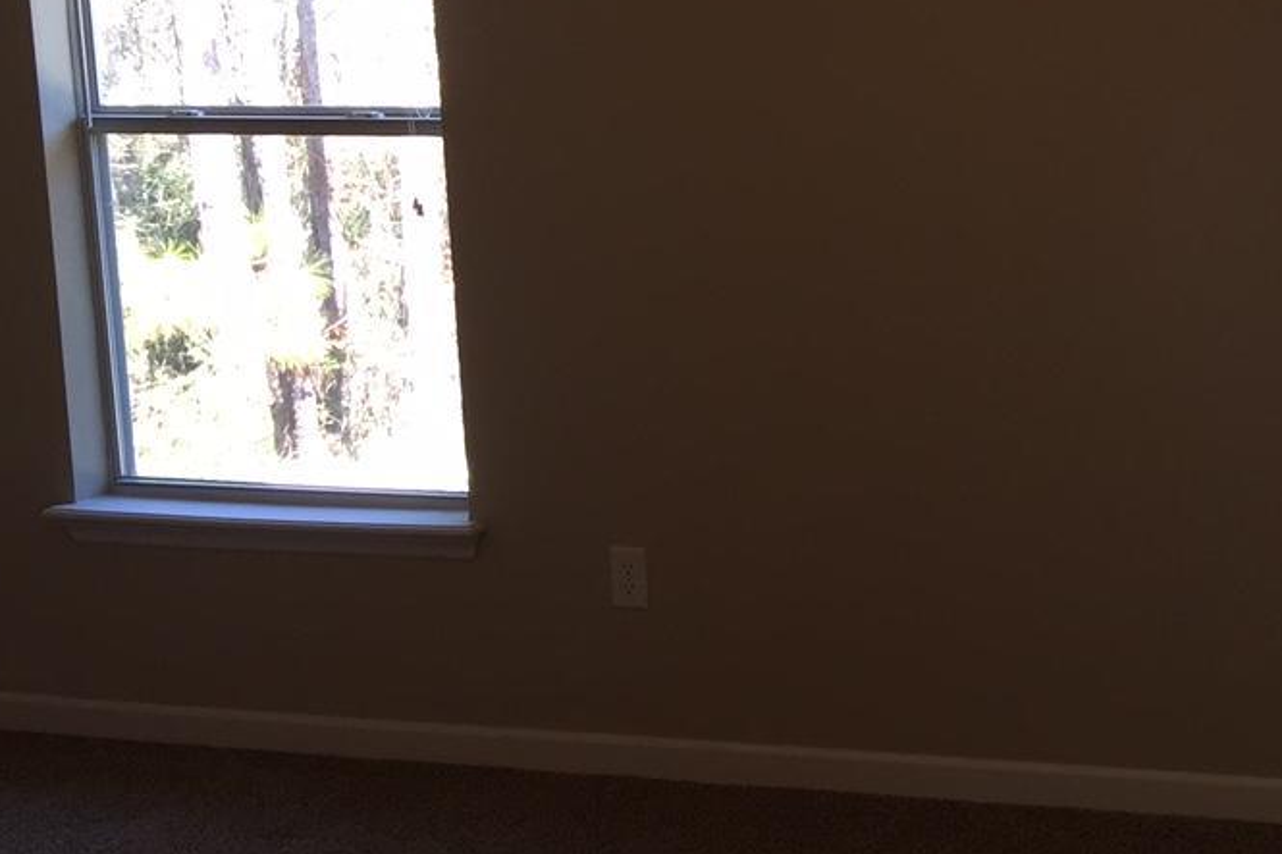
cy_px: 262
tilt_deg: -8.4
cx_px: 1511
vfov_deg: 18.3
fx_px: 2634
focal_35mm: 74
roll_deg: +1.1
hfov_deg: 24.9
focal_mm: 4.15
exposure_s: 1/40
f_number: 2.2
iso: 32
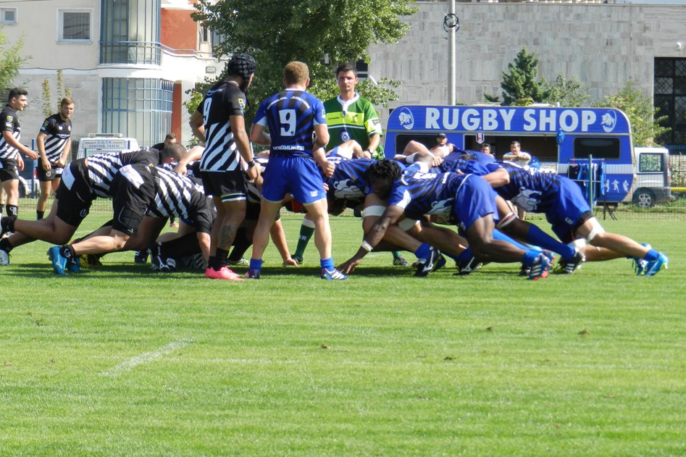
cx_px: 343
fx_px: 3772
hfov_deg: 10.4
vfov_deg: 6.9
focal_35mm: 198
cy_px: 206
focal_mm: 31.2
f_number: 5.4
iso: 160
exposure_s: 1/320
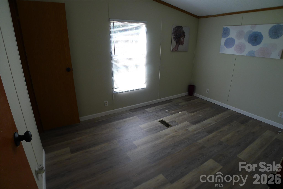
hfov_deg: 73.7
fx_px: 189
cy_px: 94
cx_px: 142
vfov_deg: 53.1
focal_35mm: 24
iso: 80
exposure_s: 1/125
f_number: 2.2
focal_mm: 5.1
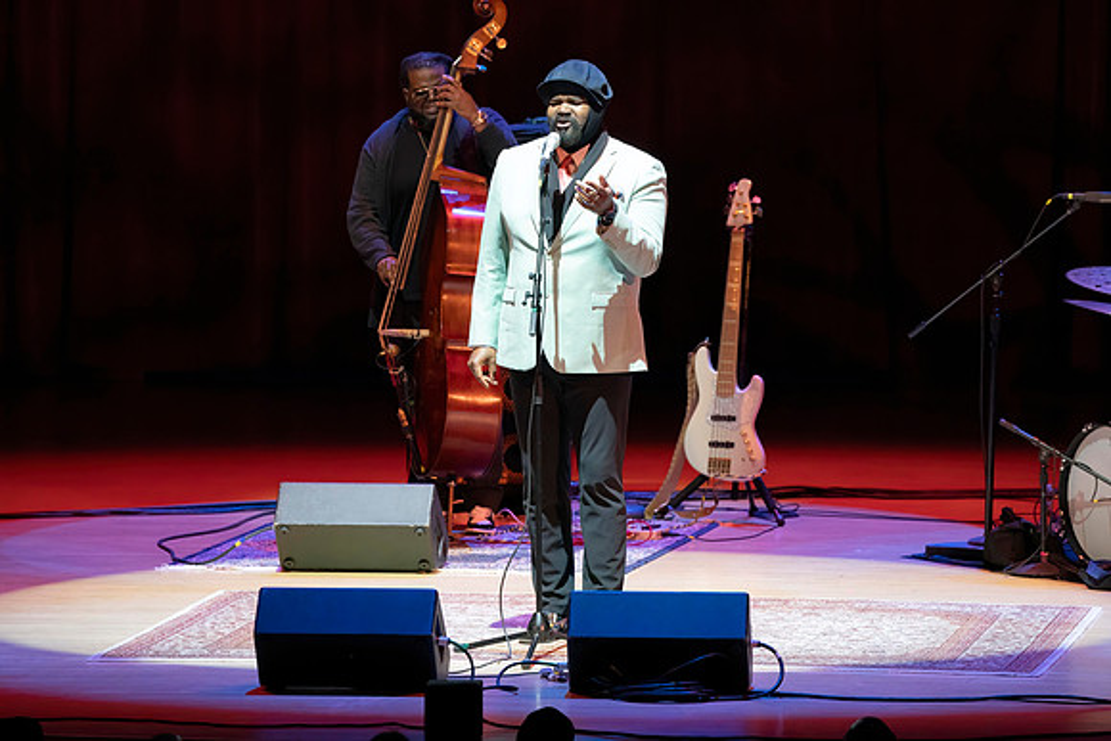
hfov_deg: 6.8
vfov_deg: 4.5
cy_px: 370
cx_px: 556
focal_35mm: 303
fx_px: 9353
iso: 6400
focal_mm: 303
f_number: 7.1
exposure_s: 1/250
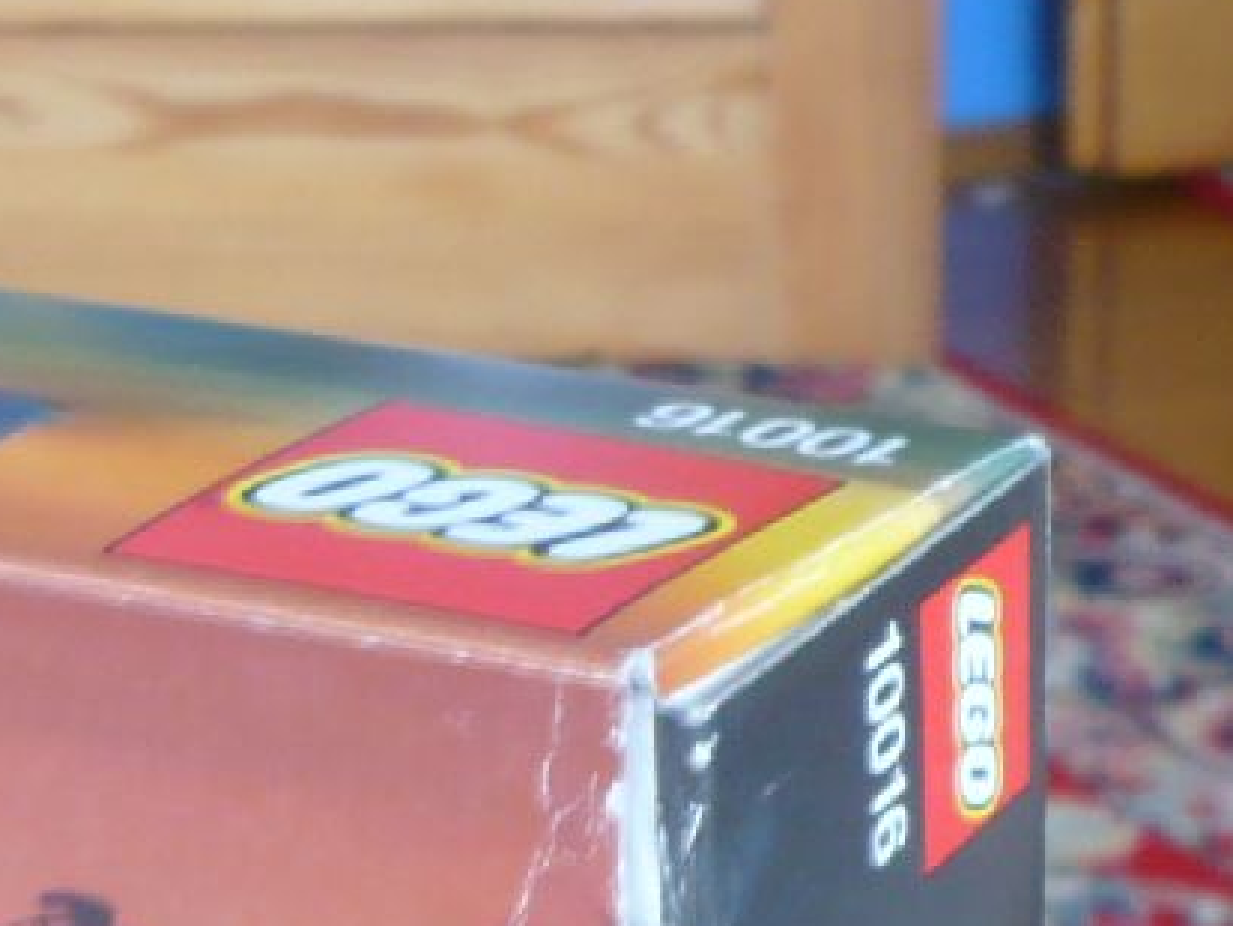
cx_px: -40
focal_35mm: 167
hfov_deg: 11.7
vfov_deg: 8.8
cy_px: 971
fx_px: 5950
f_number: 2.8
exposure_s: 1/10
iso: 100
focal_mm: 5.8
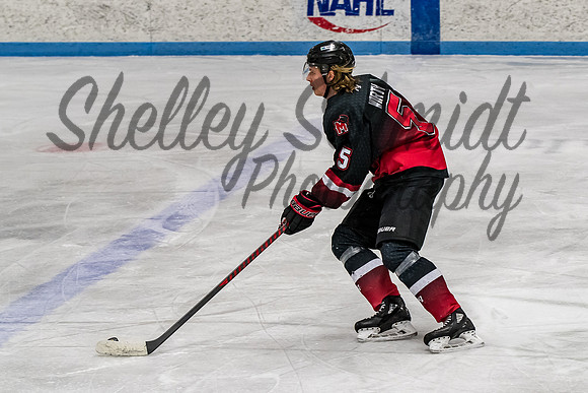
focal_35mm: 154
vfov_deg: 8.9
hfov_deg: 13.3
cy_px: 167
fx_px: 2513
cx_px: 362
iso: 1600
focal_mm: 82
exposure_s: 1/800
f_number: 3.5
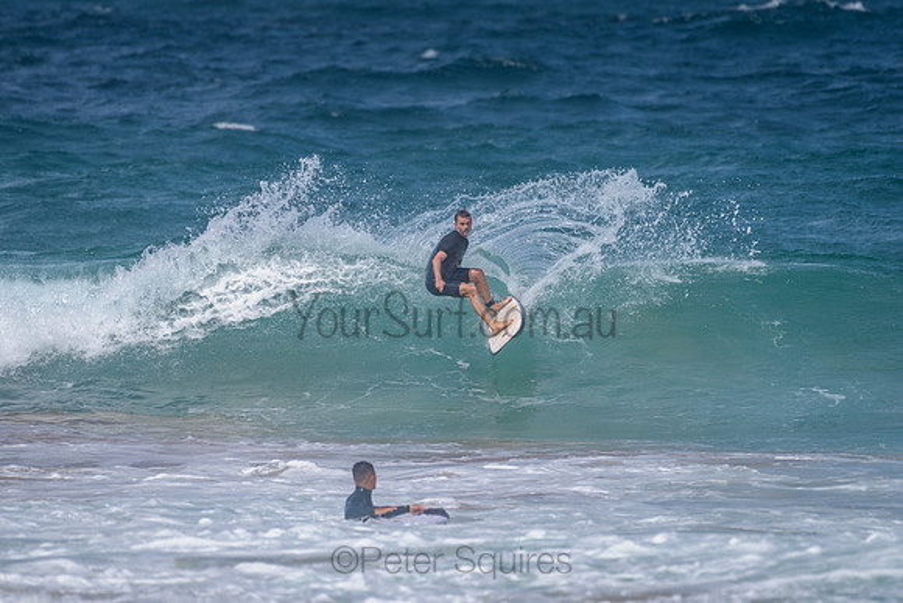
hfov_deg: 3.4
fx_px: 15388
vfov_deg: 2.2
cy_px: 253
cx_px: 488
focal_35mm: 613
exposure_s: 1/2000
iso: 100
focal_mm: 500
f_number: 5.6
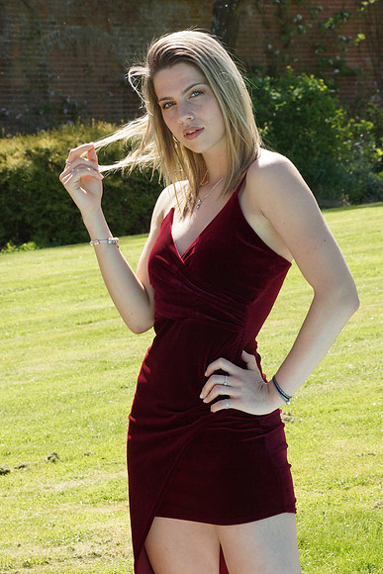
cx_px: 192
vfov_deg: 13.0
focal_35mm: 158
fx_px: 2512
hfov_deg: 8.7
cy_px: 287
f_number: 14
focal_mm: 105
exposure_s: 1/320
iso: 800
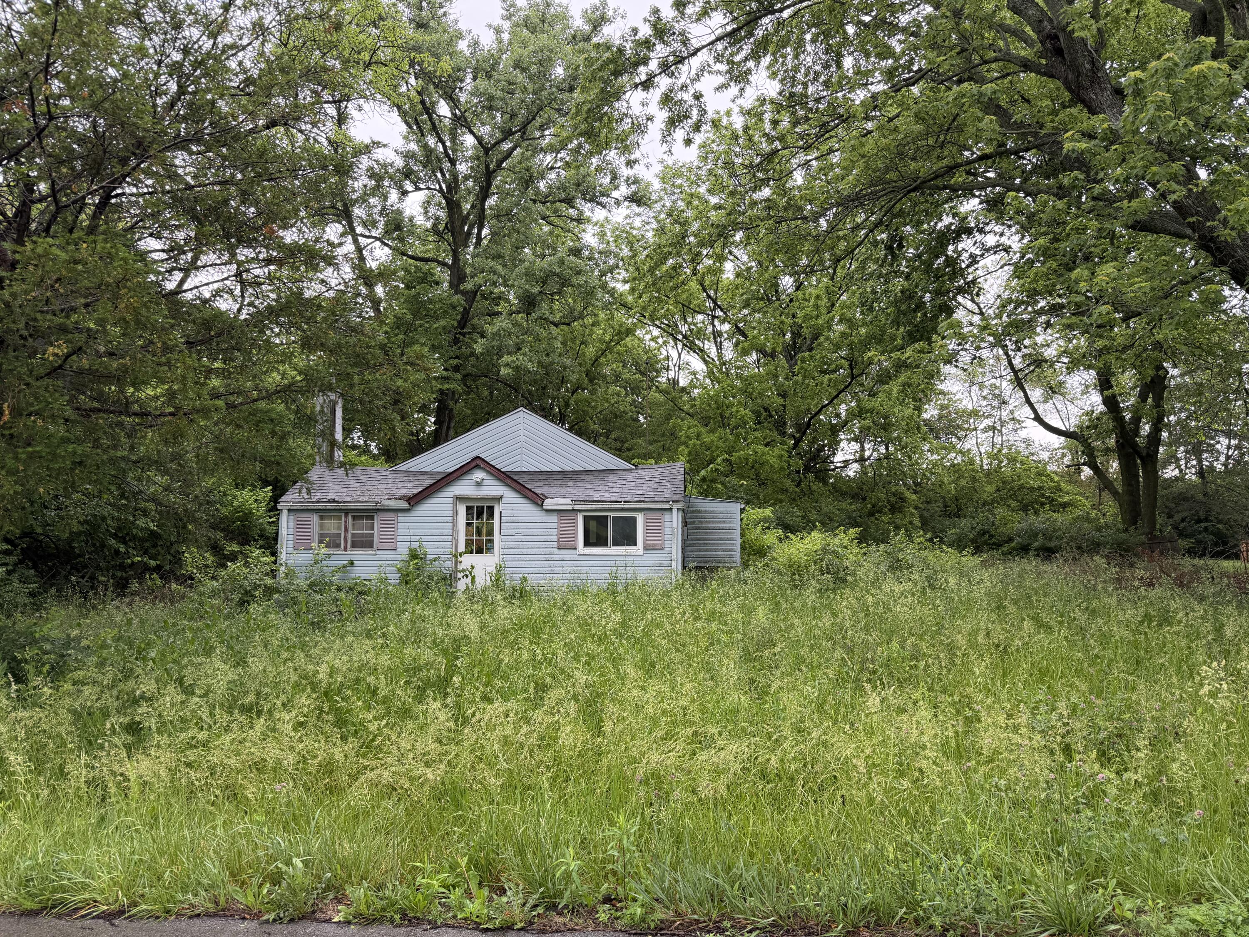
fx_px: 866
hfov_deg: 71.6
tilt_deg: +4.4
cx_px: 624
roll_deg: -0.2
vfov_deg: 56.8
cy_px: 468
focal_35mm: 24
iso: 80
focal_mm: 6.76
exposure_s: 1/170
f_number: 1.78
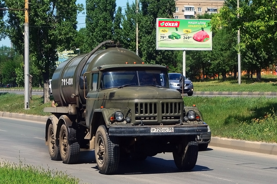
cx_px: 138
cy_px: 92
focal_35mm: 68
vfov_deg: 20.0
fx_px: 523
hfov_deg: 29.7
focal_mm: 25.32
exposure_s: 1/500
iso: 125
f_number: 6.3
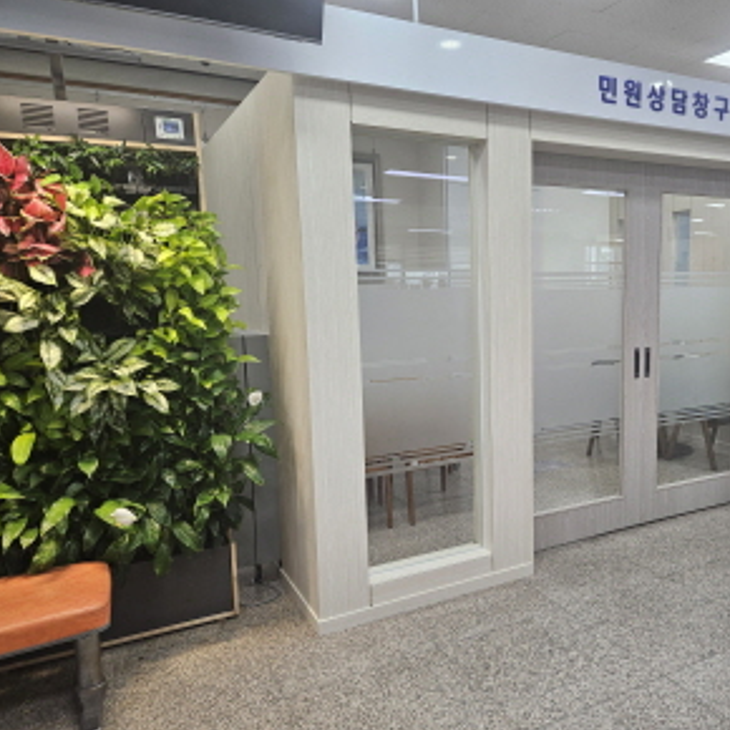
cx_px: 488
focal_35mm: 28
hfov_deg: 56.1
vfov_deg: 57.3
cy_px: 373
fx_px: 668
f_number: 1.8
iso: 100
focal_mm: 5.4
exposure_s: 1/120
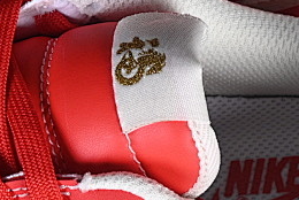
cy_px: 62
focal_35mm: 311
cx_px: 18
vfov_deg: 4.4
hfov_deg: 6.6
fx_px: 2586
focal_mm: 50
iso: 160
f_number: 7.1
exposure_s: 1/80
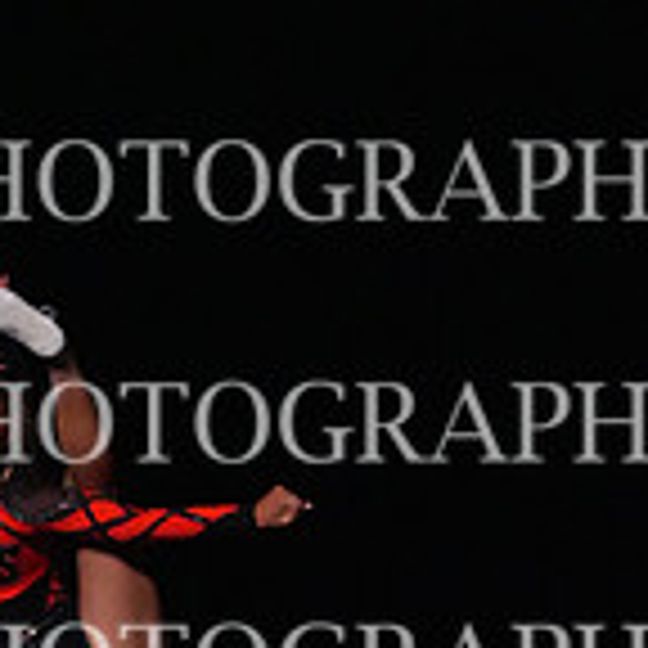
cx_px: -142
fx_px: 12305
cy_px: 1269
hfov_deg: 3.0
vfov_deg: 3.0
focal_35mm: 581
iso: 16000
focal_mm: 170
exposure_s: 1/1250
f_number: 5.6
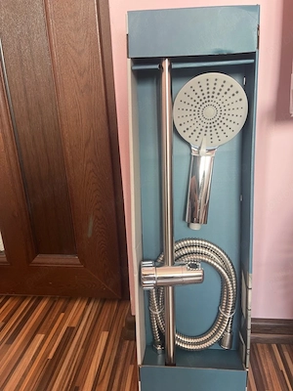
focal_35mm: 26
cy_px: 196
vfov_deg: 67.3
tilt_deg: -18.1
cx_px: 146
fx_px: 293
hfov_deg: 53.1
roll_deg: +3.1
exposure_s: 1/81
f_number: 1.6
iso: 125
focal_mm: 5.1
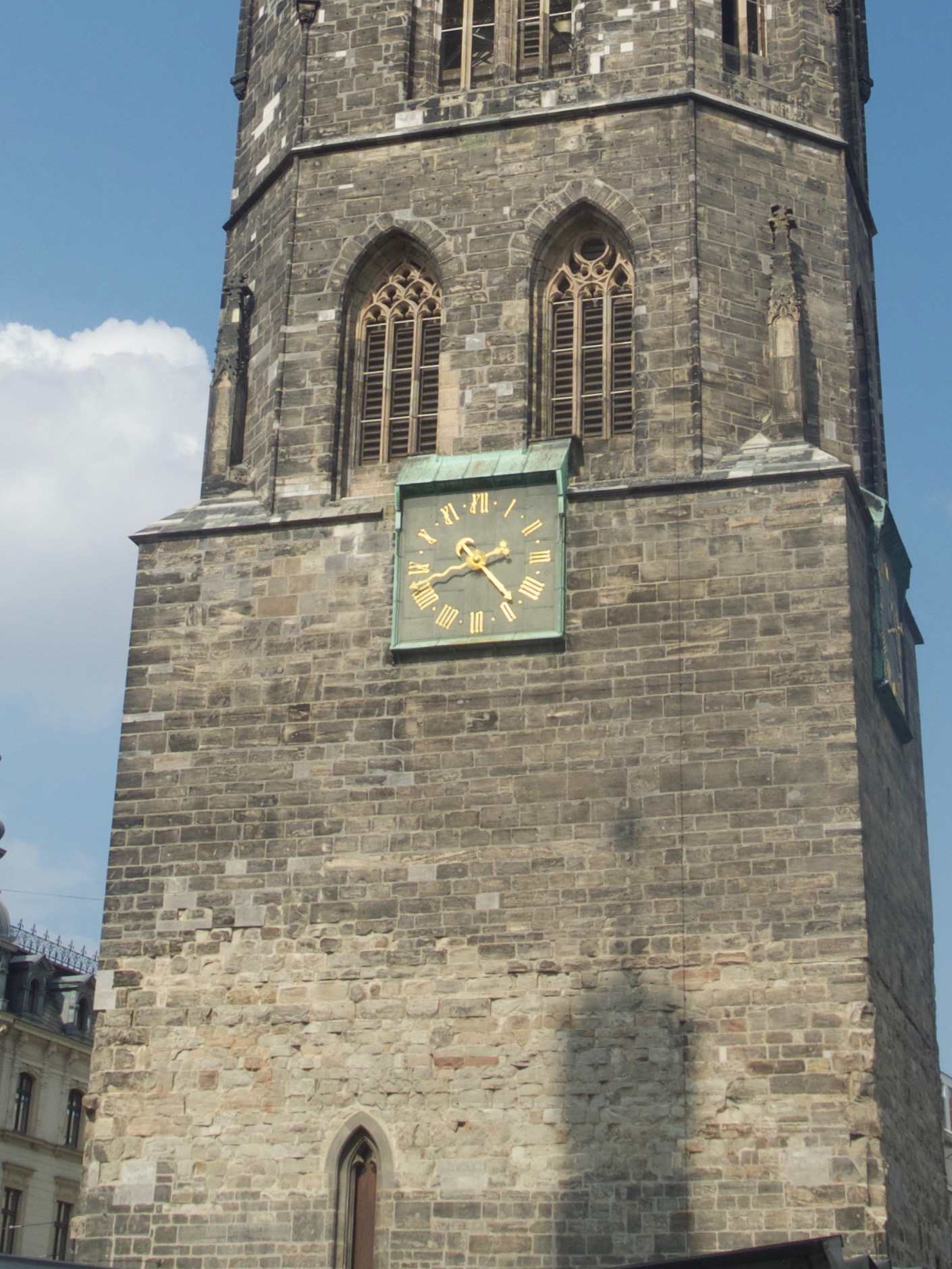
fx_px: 2419
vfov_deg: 28.3
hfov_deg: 22.3
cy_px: 143
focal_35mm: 66
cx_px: 444
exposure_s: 1/800
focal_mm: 7.4
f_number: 5
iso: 100
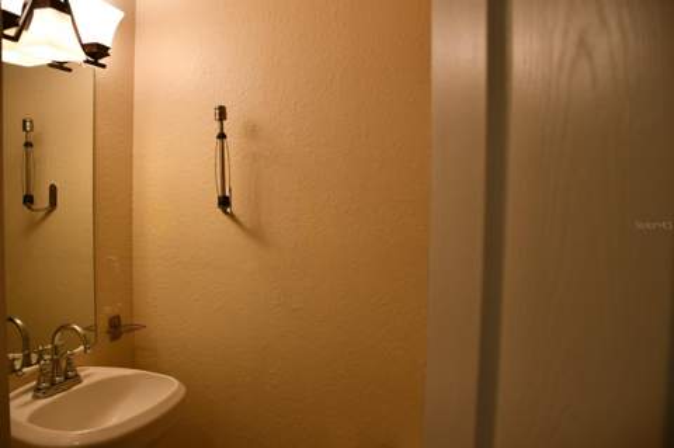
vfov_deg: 47.8
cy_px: 224
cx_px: 337
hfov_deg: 67.4
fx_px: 505
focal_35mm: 27
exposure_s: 1/250
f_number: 3.5
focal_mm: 18
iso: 640
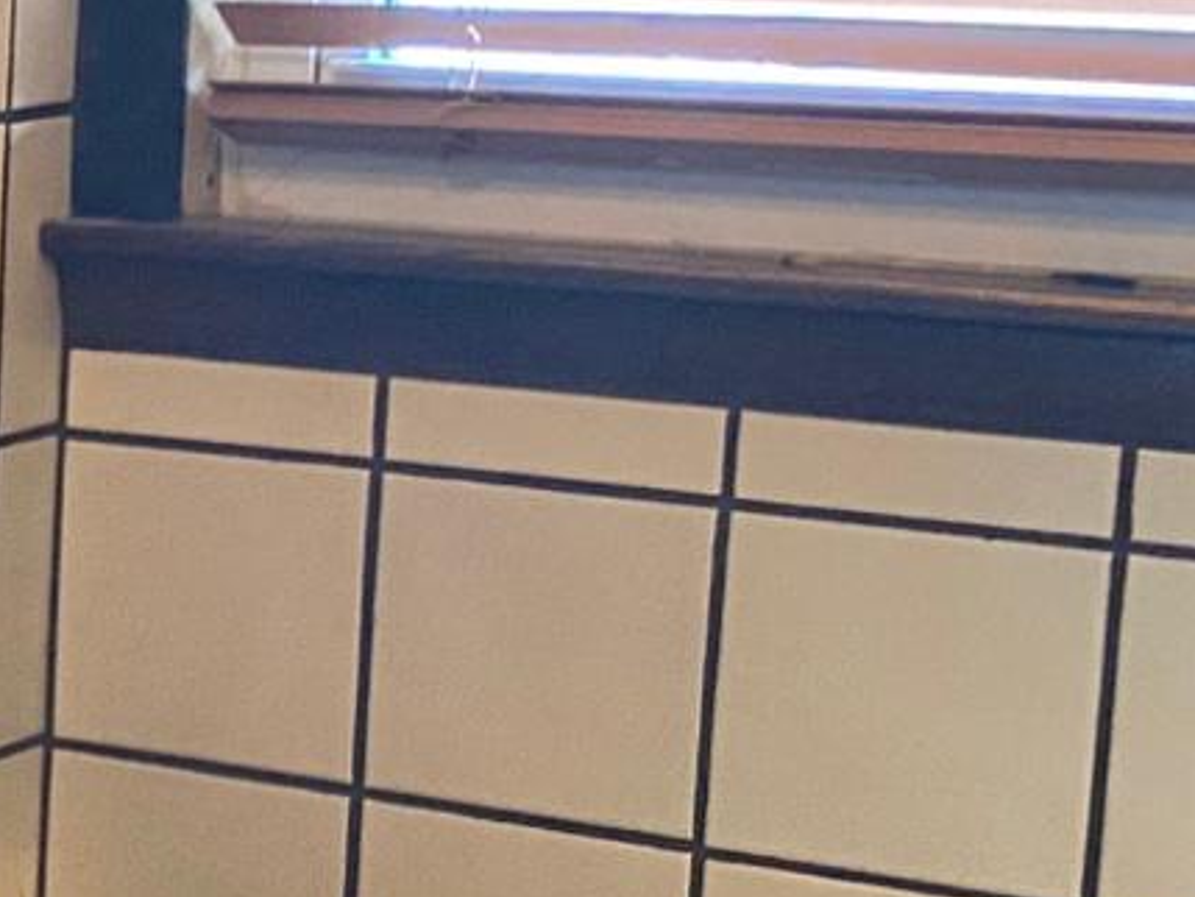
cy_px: 485
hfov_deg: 13.3
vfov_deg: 12.0
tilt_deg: -9.3
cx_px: -1298
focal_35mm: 124
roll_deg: -0.8
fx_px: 4282
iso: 400
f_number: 1.8
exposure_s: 1/40
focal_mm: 4.25
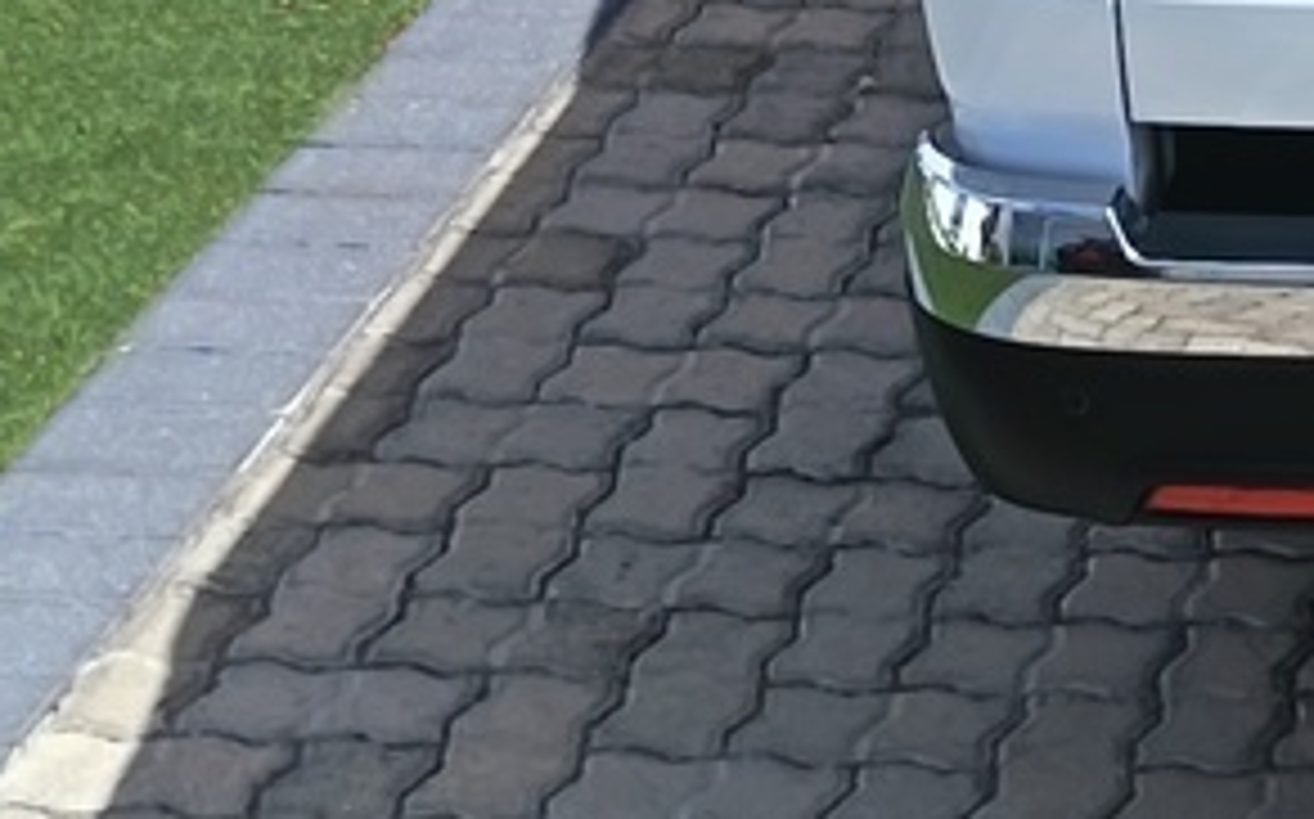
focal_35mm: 134
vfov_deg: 9.4
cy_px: -522
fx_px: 4795
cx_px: 2182
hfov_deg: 14.2
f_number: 1.75
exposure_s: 1/1153
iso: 100
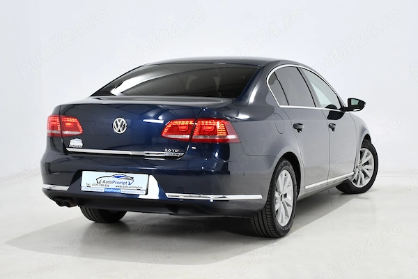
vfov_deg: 26.0
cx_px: 209
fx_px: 604
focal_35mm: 52
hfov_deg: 38.2
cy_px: 140
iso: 800
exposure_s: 1/15
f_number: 4.5
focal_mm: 35
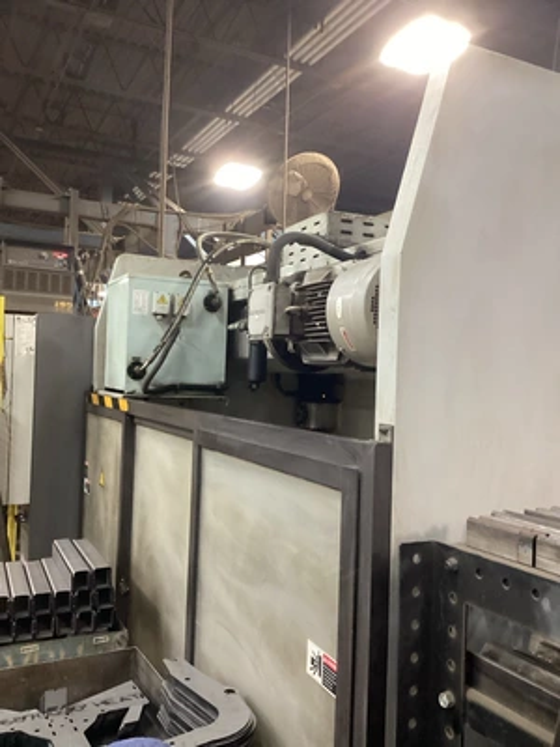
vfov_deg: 58.4
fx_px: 669
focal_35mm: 31
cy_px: 374
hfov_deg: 45.4
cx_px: 280
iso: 250
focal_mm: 3.3
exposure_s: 1/40
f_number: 2.4
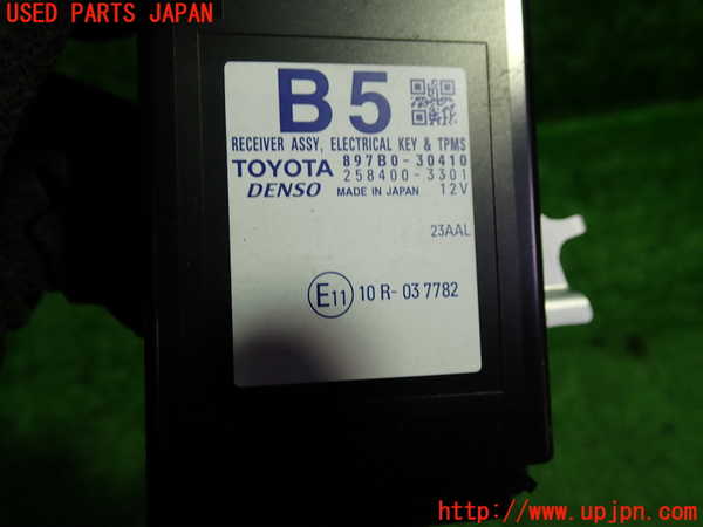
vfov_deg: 46.8
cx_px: 352
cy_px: 264
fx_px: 609
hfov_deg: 60.0
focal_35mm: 30
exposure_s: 1/60
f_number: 2.3
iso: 125
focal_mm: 5.4
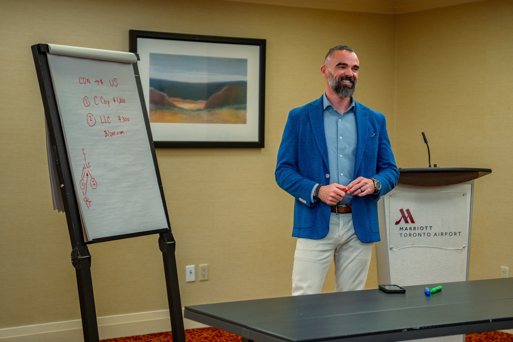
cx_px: 249
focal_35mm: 75
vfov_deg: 18.2
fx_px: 1070
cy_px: 162
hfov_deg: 27.0
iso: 640
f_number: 2.8
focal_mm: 70
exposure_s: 1/160
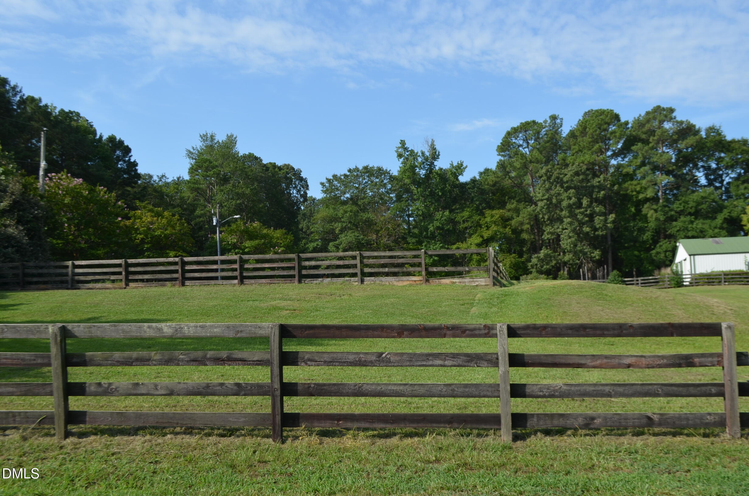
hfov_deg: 53.2
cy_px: 248
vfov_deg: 36.7
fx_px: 747
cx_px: 374
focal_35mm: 36
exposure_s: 1/250
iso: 160
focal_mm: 24
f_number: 8
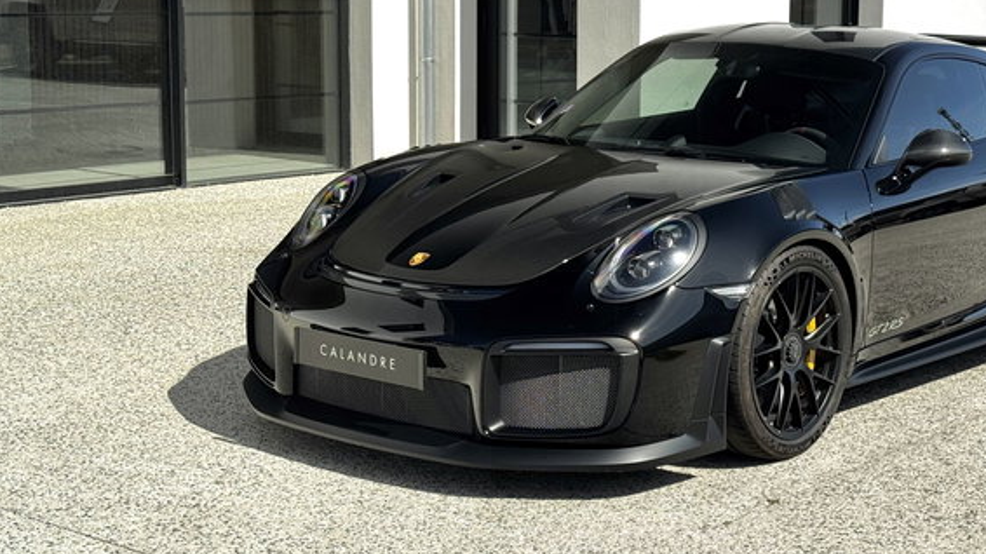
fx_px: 1856
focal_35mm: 71
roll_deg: -0.6
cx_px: 658
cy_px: 202
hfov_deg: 29.5
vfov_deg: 17.0
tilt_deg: -6.9
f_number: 1.78
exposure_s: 1/3257
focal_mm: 6.76
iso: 64
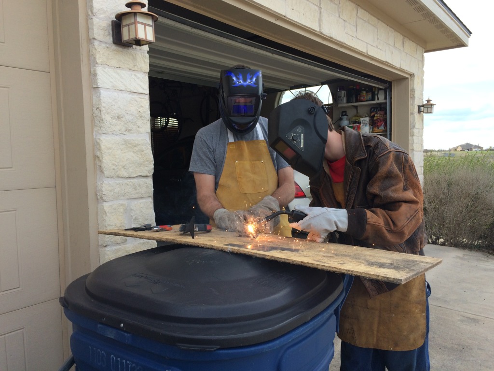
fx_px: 414
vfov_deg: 48.2
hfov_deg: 61.7
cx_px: 247
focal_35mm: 29
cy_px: 186
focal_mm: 4.15
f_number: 2.2
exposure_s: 1/383
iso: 32
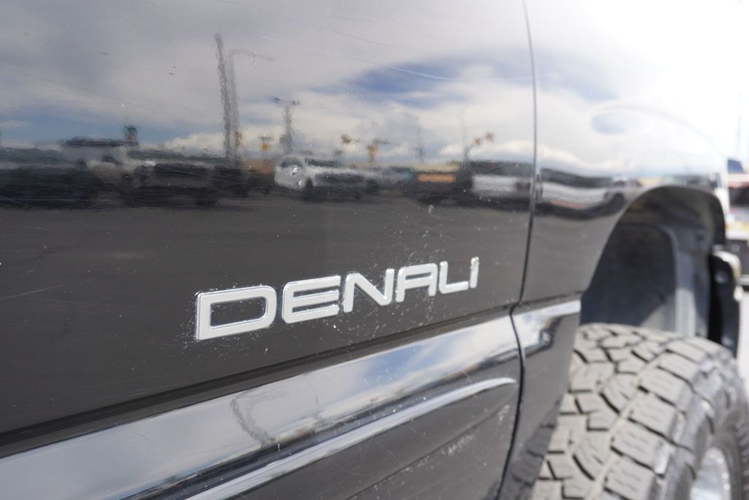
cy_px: 250
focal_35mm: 30
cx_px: 374
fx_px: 624
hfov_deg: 61.9
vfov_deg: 43.7
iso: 100
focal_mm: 20
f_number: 4.5
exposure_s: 1/100
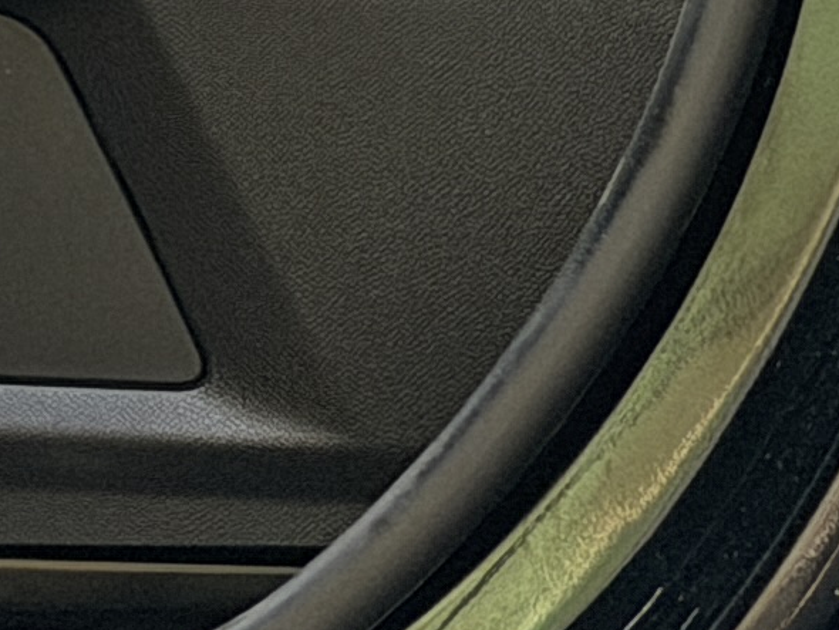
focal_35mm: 328
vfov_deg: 4.4
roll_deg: +0.2
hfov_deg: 6.0
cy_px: -1138
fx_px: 7953
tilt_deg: +5.7
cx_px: -550
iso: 160
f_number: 1.78
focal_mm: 6.76
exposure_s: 1/94
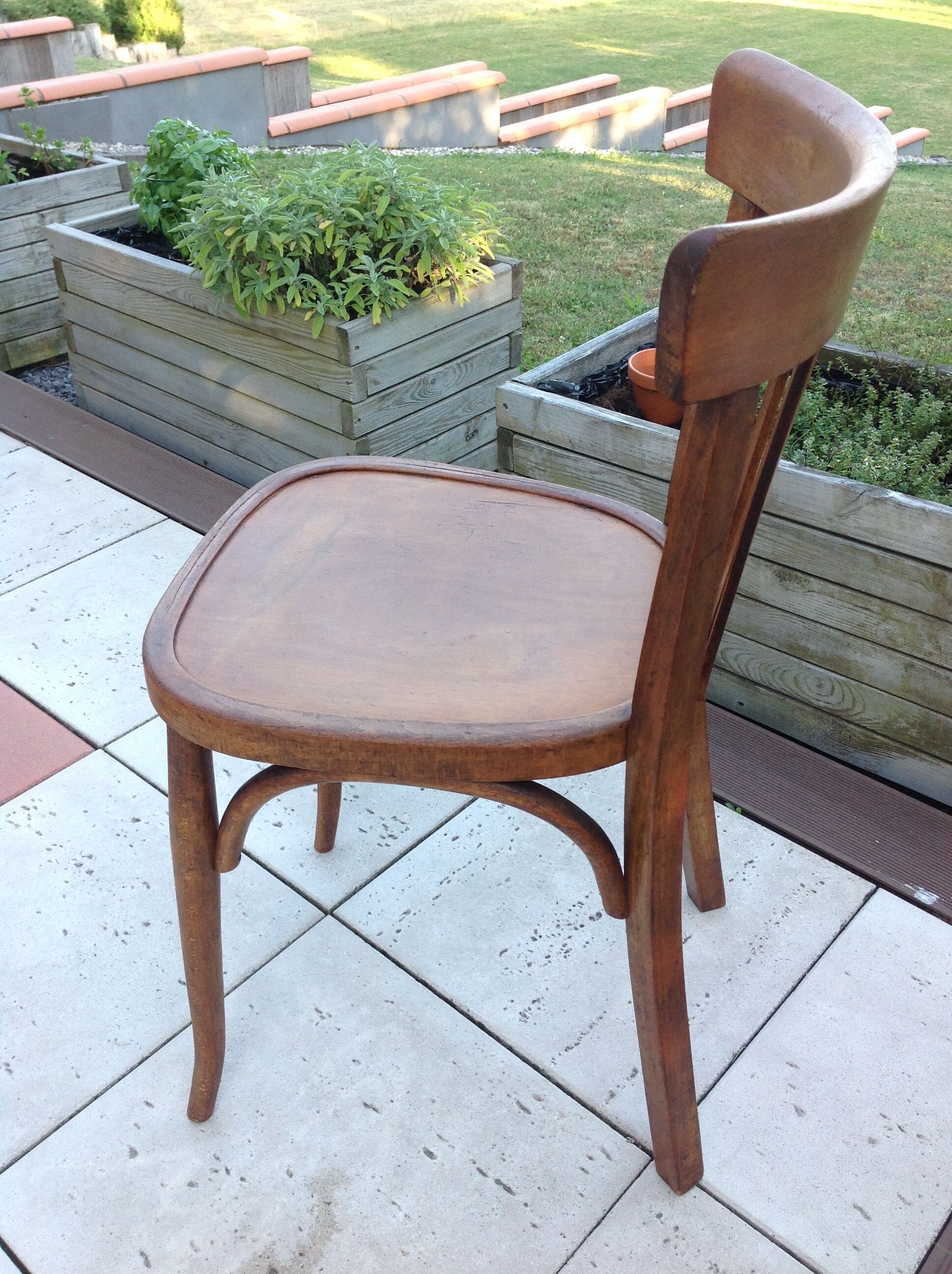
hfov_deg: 40.6
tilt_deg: -34.1
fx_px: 1287
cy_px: 637
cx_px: 476
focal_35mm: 35
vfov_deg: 52.7
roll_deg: +4.0
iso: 80
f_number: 2.4
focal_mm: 4.28
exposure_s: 1/120
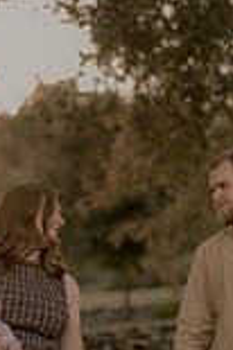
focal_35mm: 145
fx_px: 1411
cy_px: 321
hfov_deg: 9.4
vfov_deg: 14.0
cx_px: 128
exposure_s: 1/400
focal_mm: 50
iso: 160
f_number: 1.8
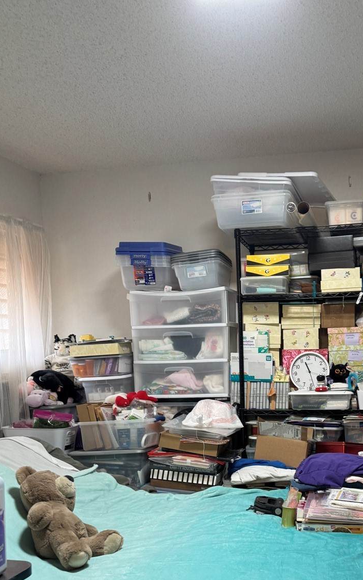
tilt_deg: -1.6
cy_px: 401
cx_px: 265
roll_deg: +1.4
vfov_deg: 52.6
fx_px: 570
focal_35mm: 36
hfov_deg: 34.7
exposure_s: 1/60
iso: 160
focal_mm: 6.76
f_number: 1.78
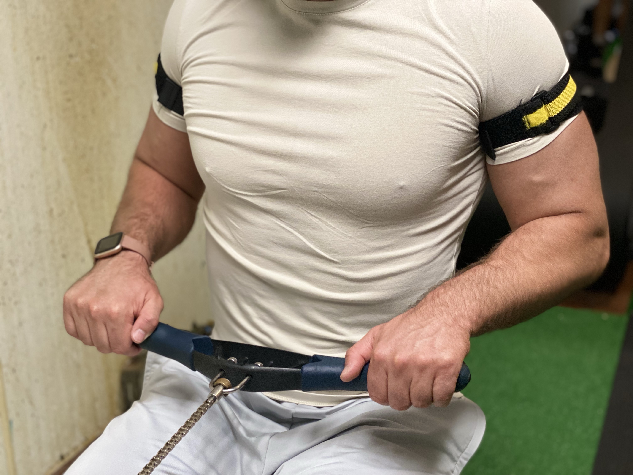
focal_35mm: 52
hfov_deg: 36.8
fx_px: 951
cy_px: 238
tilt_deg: -20.1
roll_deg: +0.7
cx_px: 316
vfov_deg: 28.0
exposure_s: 1/60
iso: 125
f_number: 2
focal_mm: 6
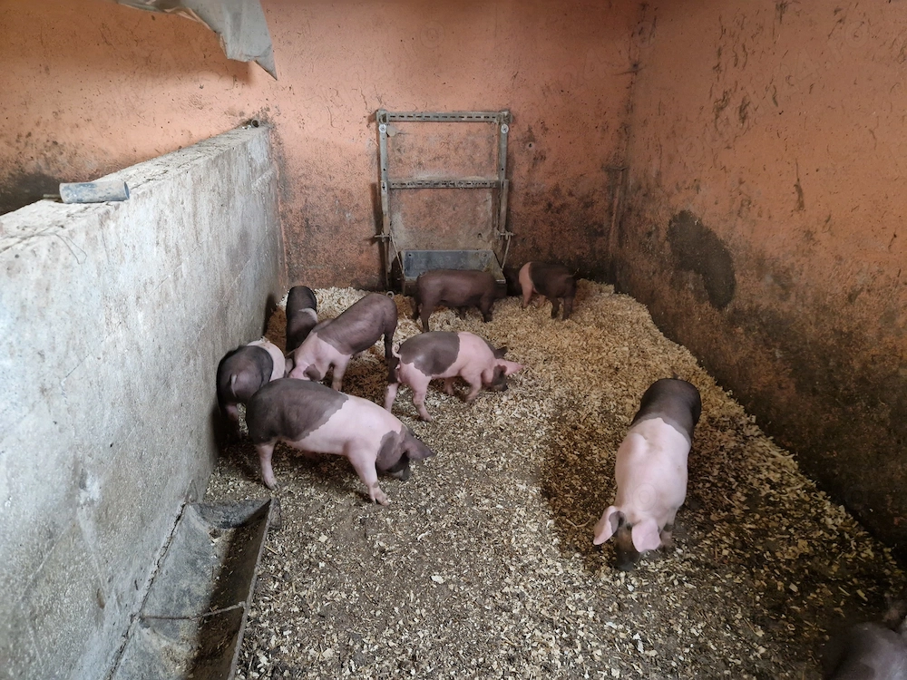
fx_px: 603
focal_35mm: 23
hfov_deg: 73.9
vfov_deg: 58.9
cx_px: 454
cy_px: 340
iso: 800
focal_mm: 5.4
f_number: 1.8
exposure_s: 1/100
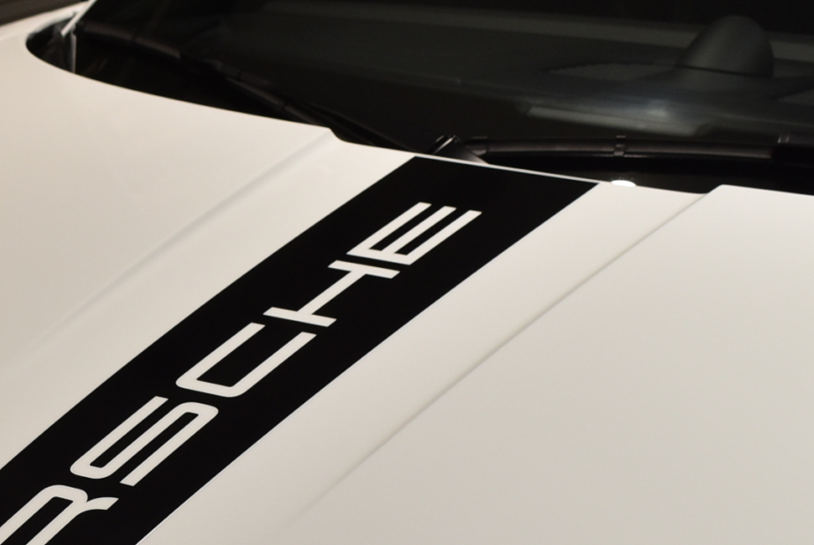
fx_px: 2444
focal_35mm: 108
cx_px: 122
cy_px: 751
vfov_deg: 12.3
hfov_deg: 18.7
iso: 560
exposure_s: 1/40
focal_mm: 26
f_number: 7.1
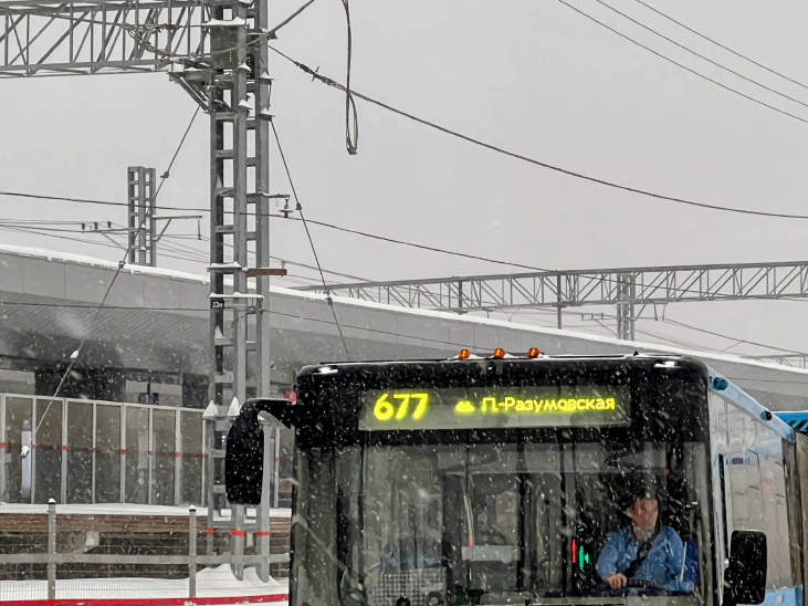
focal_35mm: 137
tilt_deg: +1.1
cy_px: 471
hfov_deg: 14.4
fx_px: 3197
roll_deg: +0.4
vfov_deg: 10.8
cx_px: 577
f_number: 2.8
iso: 100
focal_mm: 9
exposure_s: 1/99
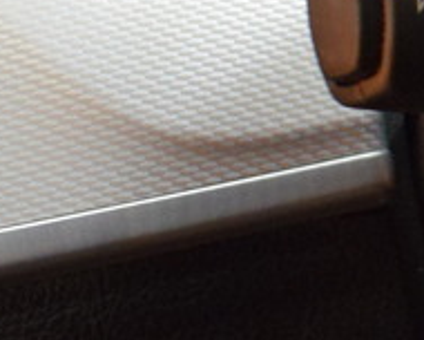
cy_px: -132
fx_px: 2711
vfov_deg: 7.1
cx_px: 1380
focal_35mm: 216
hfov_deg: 7.6
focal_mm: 18
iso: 1800
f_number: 3.5
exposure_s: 1/60
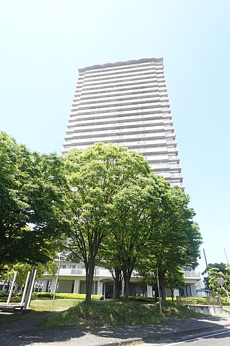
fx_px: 192
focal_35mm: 20
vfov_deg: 84.0
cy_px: 173
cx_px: 115
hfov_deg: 61.9
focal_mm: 7.6
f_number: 2
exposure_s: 1/1000
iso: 125
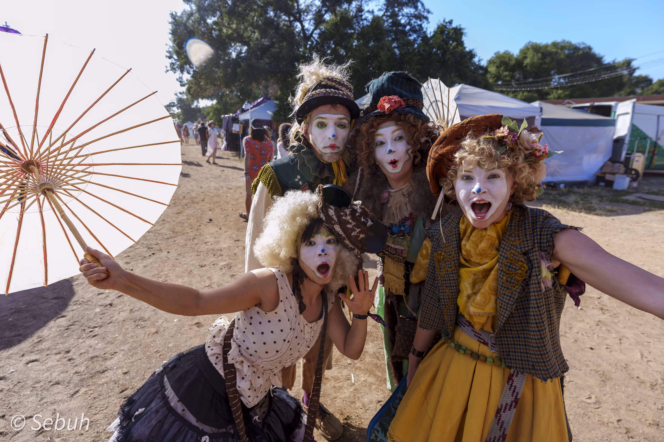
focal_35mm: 17
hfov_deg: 93.3
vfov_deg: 70.4
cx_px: 332
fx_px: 314
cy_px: 221
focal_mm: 17
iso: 80
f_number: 4
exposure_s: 1/250
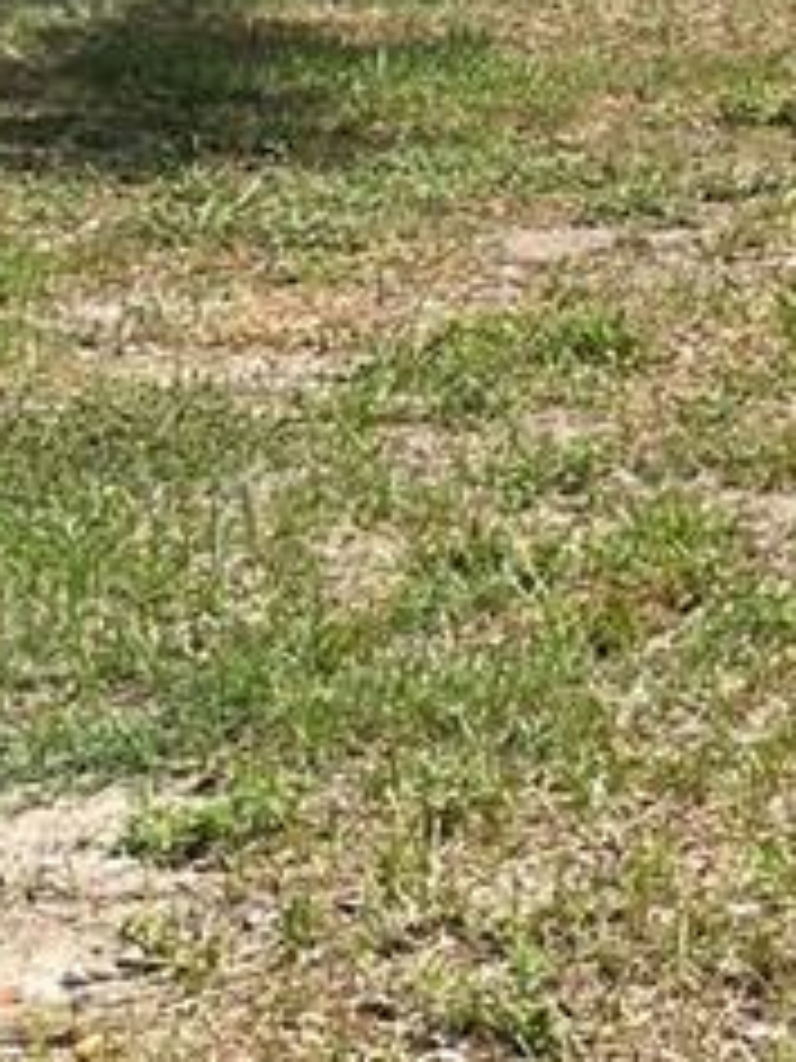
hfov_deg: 10.1
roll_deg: -0.2
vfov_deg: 14.7
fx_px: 4047
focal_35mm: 132
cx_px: 1749
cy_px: 18
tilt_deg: -5.7
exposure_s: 1/2967
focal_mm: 5.1
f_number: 1.6
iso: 50
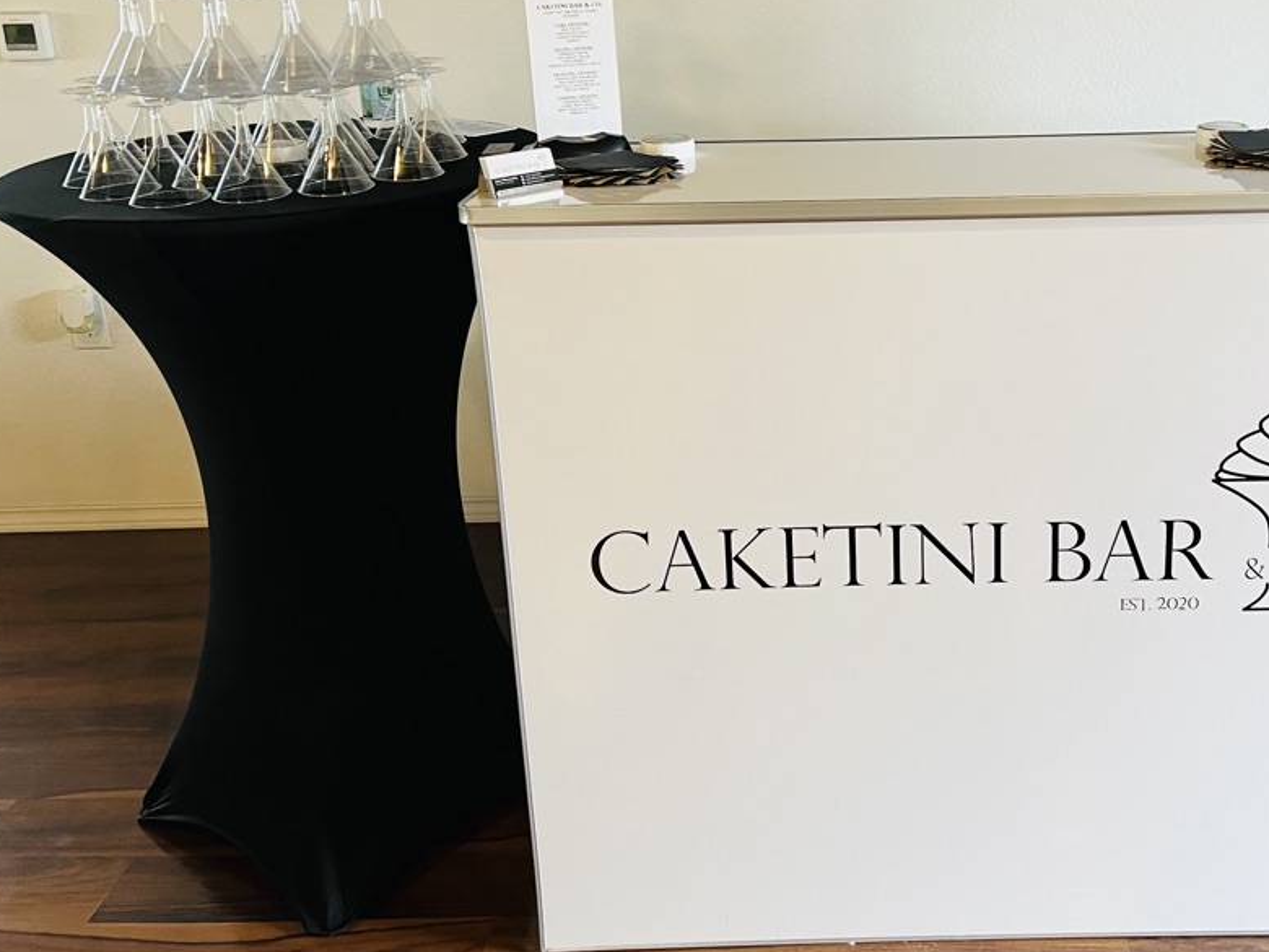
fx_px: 1466
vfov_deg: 35.6
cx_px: 900
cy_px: 306
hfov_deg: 45.7
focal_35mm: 40
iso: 80
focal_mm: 5.7
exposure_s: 1/60
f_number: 1.5
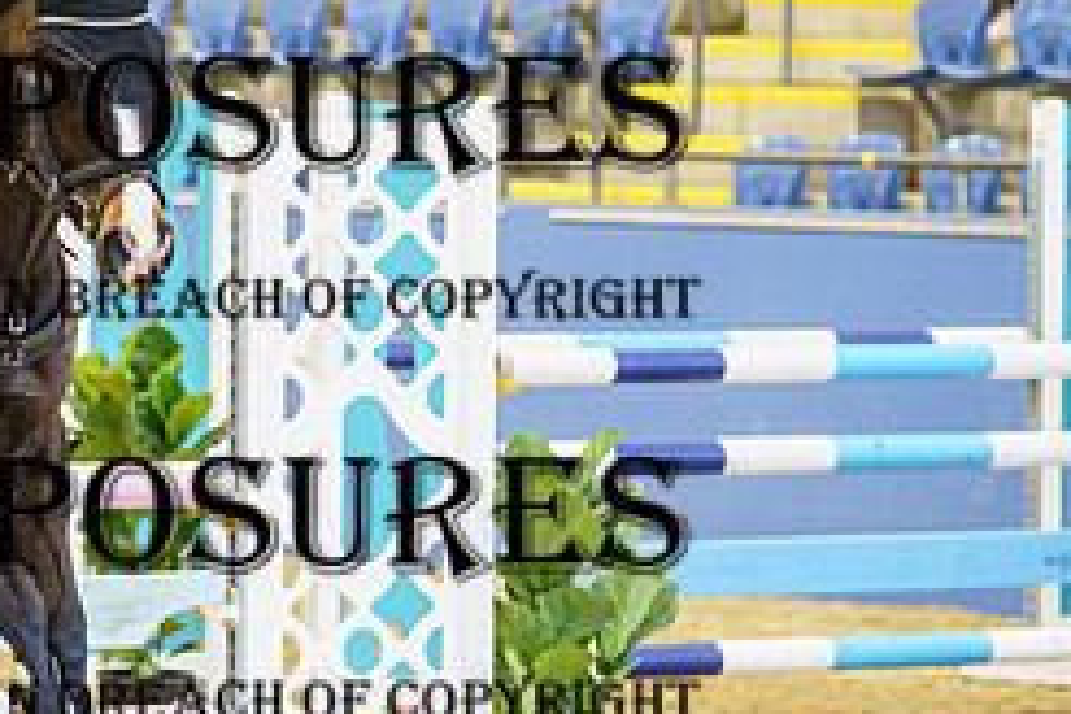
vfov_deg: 4.7
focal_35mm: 290
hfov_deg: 7.1
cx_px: -55
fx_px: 8627
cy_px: 154
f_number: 2.8
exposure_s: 1/1000
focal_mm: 108
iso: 4000
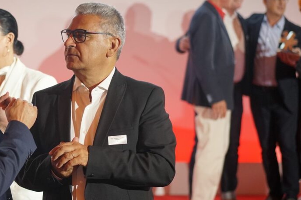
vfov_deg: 12.7
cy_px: 76
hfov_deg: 18.8
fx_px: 903
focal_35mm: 108
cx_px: 61
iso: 800
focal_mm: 55
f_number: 2
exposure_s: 1/125
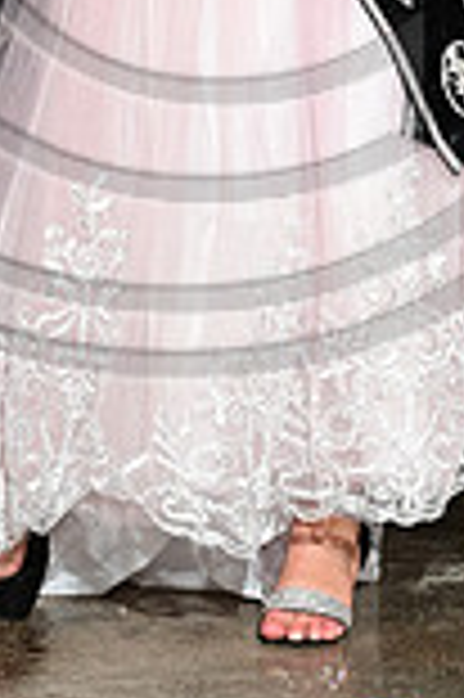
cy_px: -207
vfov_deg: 6.0
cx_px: 176
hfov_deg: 4.0
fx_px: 6665
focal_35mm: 344
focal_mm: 92
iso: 1000
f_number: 6.3
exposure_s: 1/125
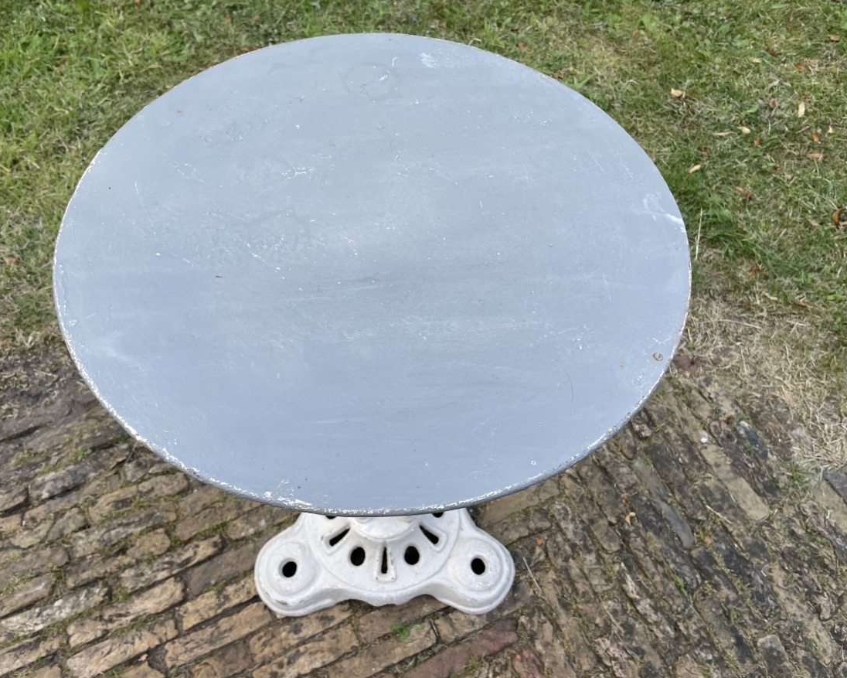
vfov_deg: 51.5
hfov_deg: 62.2
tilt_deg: -56.3
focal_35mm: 28
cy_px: 338
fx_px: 702
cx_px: 419
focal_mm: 4.2
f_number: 1.6
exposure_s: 1/458
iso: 32
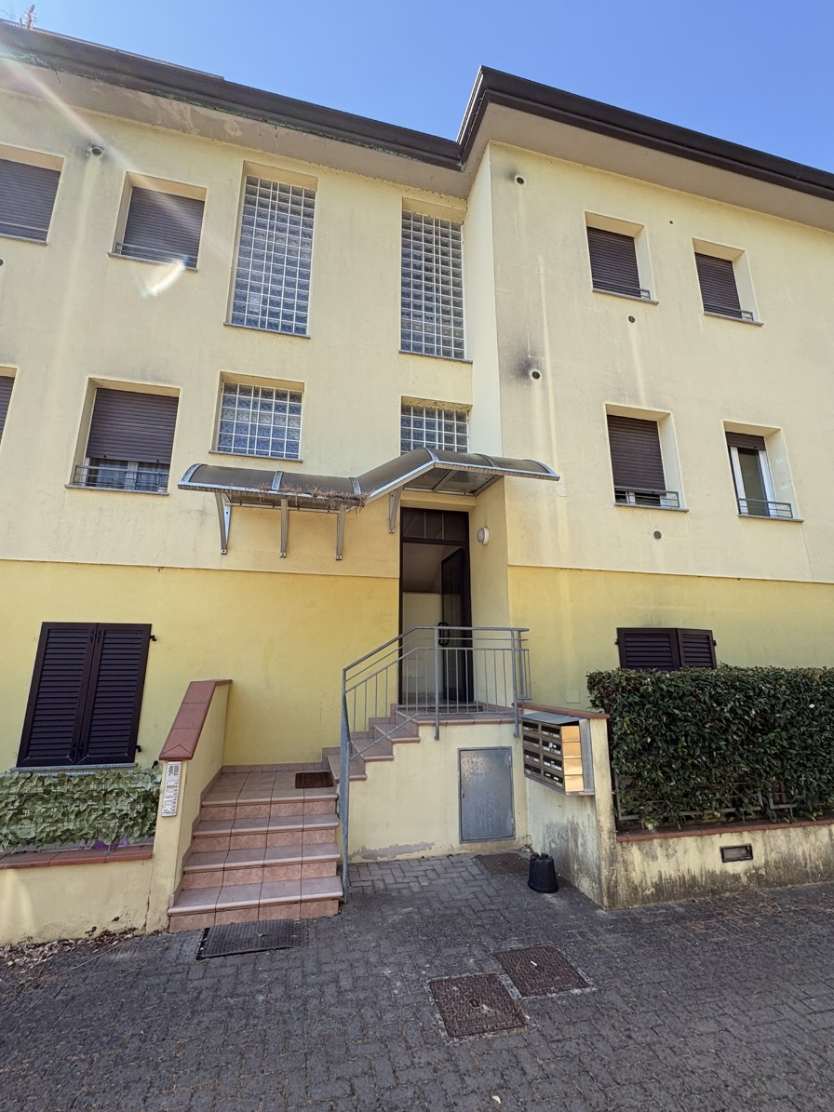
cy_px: 556
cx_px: 412
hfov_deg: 81.7
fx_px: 482
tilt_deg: +10.8
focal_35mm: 15
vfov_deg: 98.2
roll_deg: +0.3
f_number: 2.2
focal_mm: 2.22
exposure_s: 1/462
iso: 40
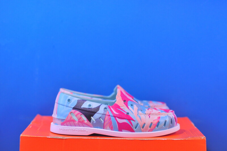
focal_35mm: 75
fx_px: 472
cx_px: 114
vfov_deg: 18.1
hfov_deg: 27.0
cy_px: 76
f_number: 2.2
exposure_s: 1/320
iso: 250
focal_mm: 50
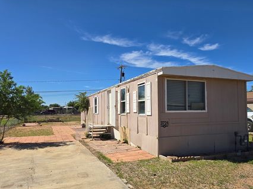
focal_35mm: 27
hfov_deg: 65.2
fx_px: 197
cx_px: 139
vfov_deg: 51.2
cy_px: 105
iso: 12
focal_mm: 6.3
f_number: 1.7
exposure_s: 1/1189
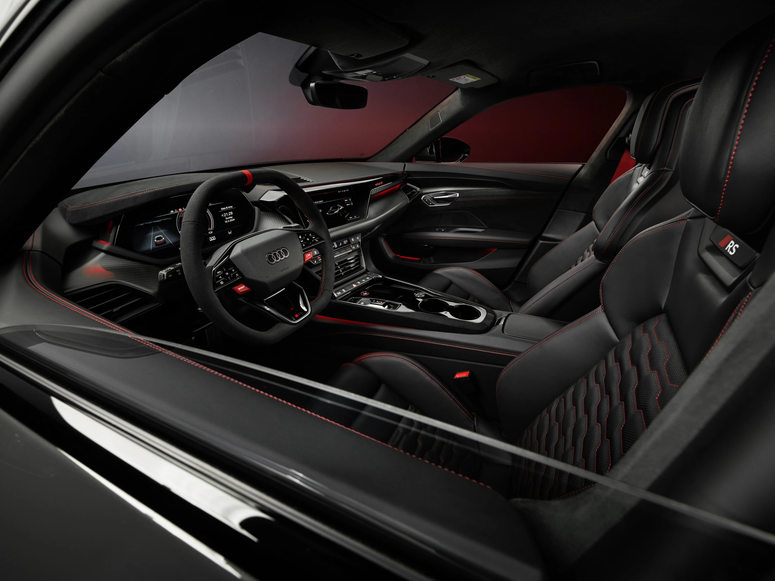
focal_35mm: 16
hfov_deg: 94.5
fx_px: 358
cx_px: 388
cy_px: 290
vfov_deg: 78.1
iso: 250
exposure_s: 3
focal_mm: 20
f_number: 13
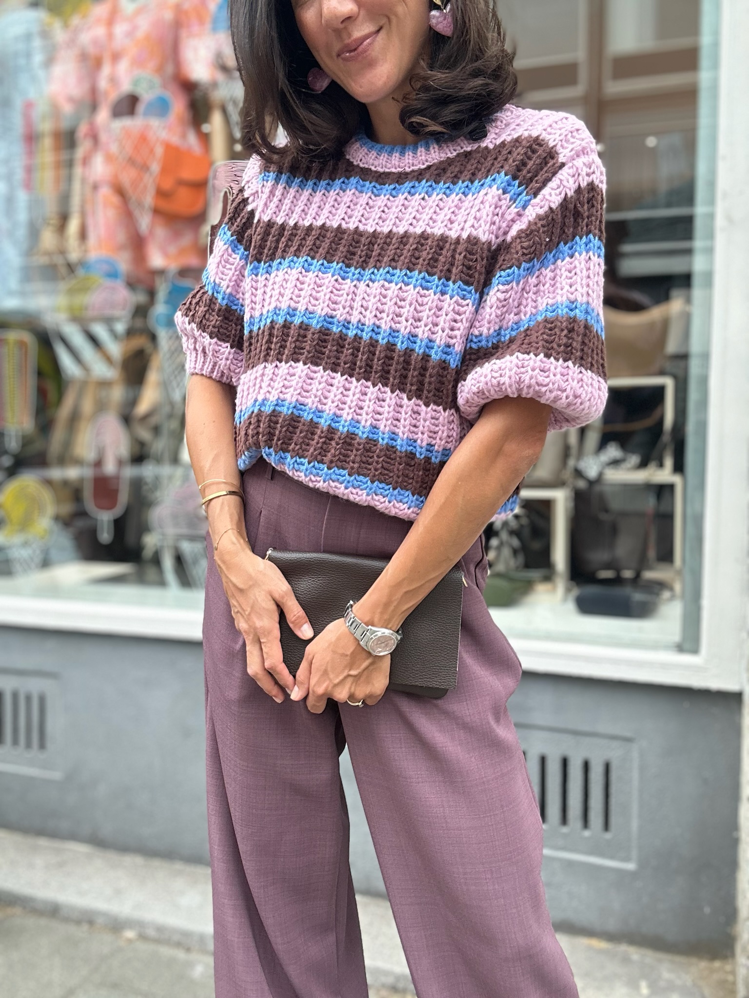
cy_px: 499
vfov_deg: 60.0
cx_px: 374
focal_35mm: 30
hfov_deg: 46.8
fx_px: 865
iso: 40
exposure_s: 1/121
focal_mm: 2.69
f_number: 1.9
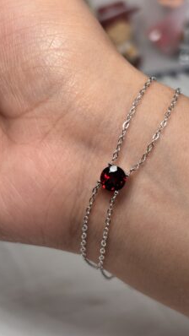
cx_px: 108
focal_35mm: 57
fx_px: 508
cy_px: 168
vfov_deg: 36.6
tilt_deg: -35.5
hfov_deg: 21.1
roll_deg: -2.8
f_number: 1.6
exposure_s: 1/185
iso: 32
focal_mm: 5.96
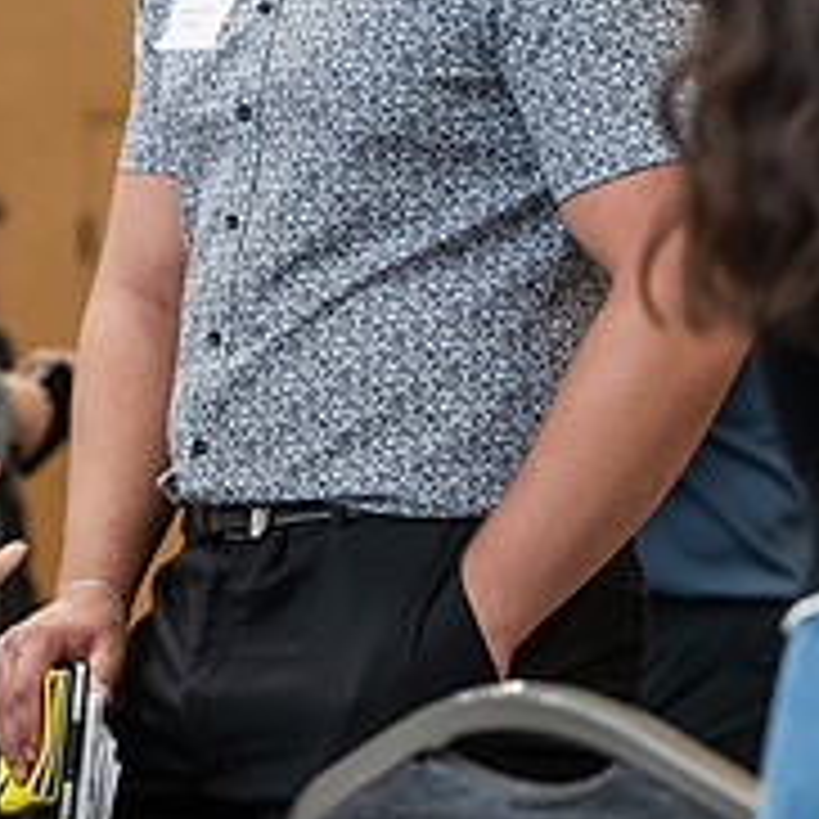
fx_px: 5514
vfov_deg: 8.5
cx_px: 225
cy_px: 20
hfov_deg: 8.5
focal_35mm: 206
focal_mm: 76
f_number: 2.8
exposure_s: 1/200
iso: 1600
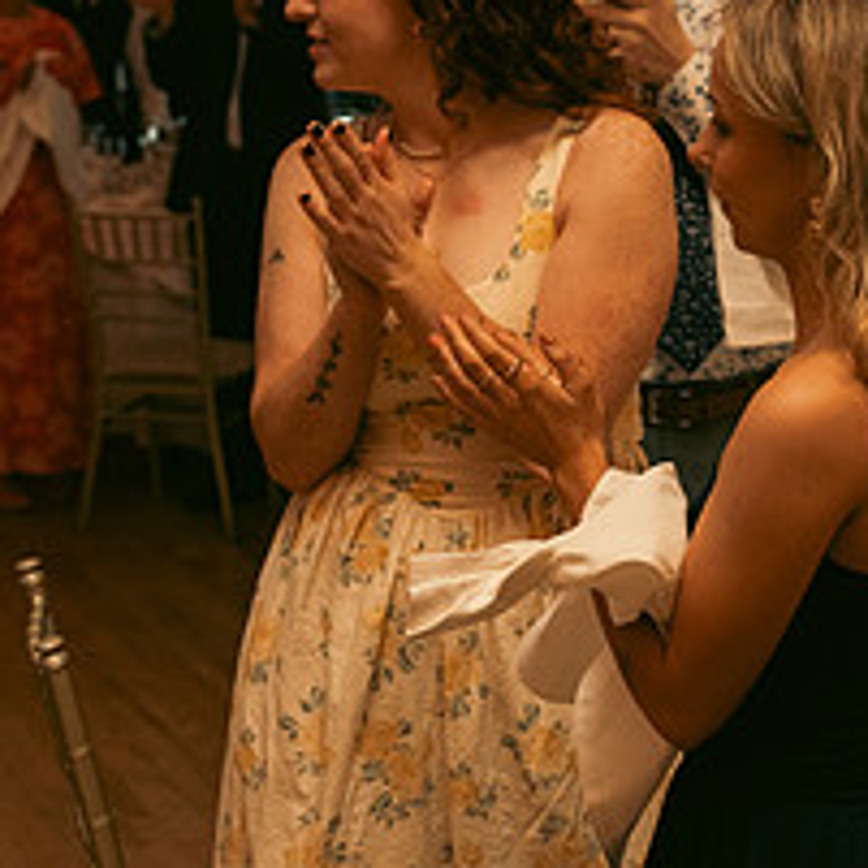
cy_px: 365
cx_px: 829
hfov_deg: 18.3
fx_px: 2638
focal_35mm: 93
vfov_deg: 18.7
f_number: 3.5
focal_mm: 38
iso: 2500
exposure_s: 1/160
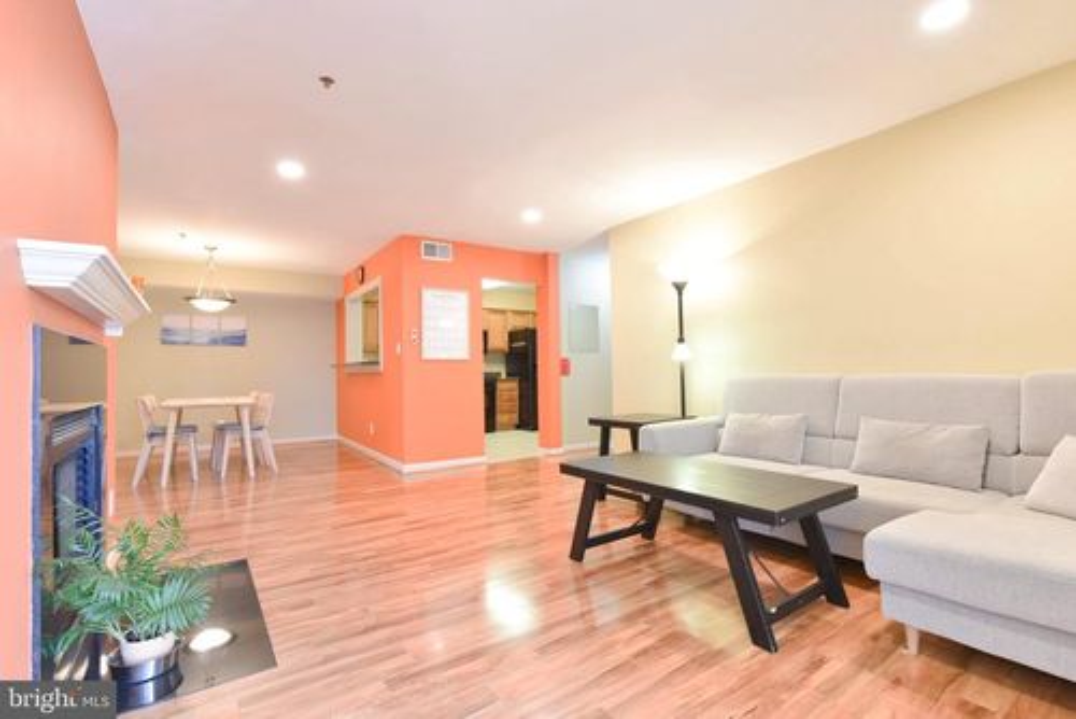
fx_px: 478
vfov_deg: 73.8
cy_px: 360
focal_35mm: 16
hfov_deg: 96.7
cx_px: 538
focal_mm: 16
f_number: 5.6
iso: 1600
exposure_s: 1/25
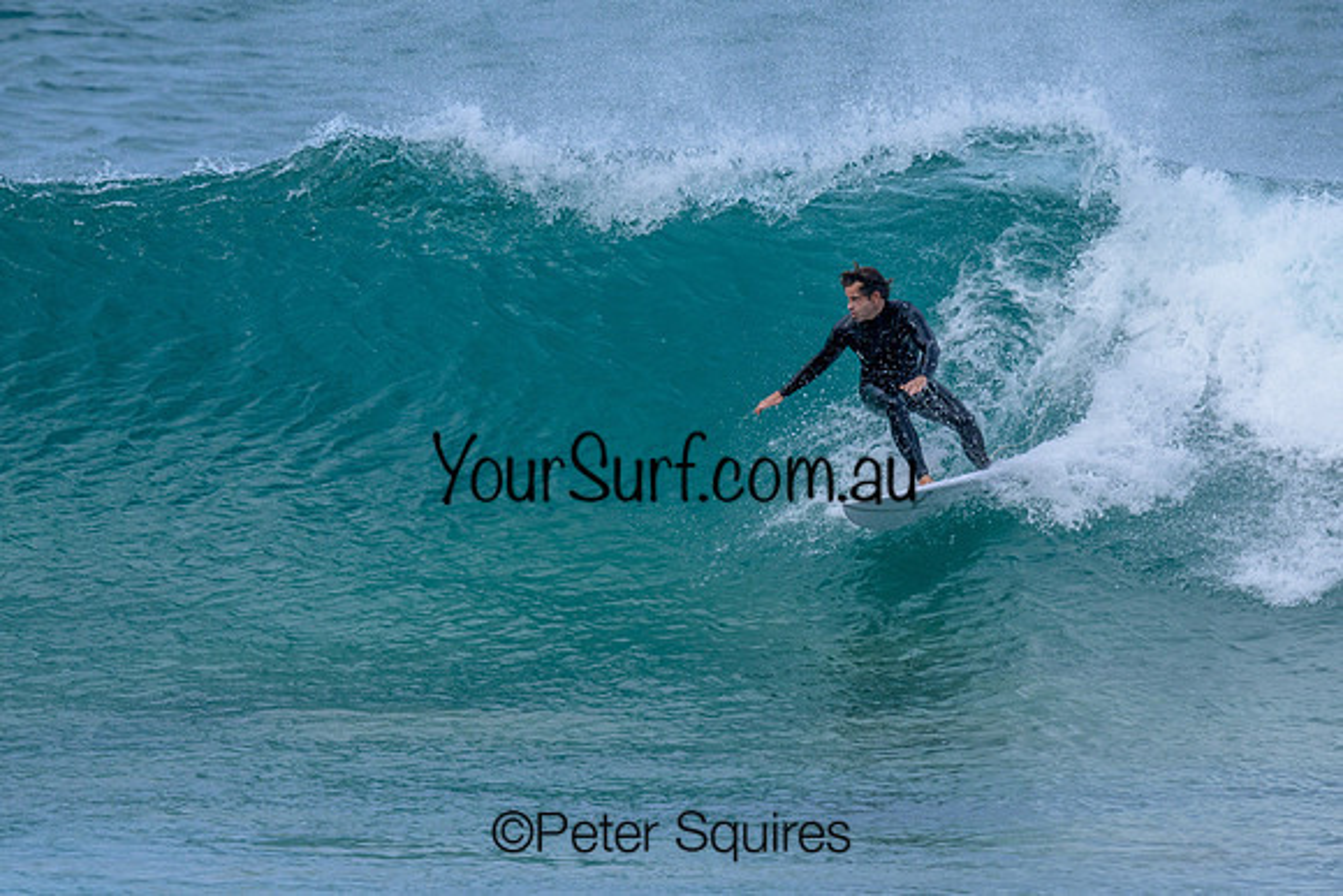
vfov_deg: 1.3
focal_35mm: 1099
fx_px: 41022
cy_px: 429
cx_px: 708
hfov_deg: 1.9
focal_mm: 800
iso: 450
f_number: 6.3
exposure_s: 1/2000
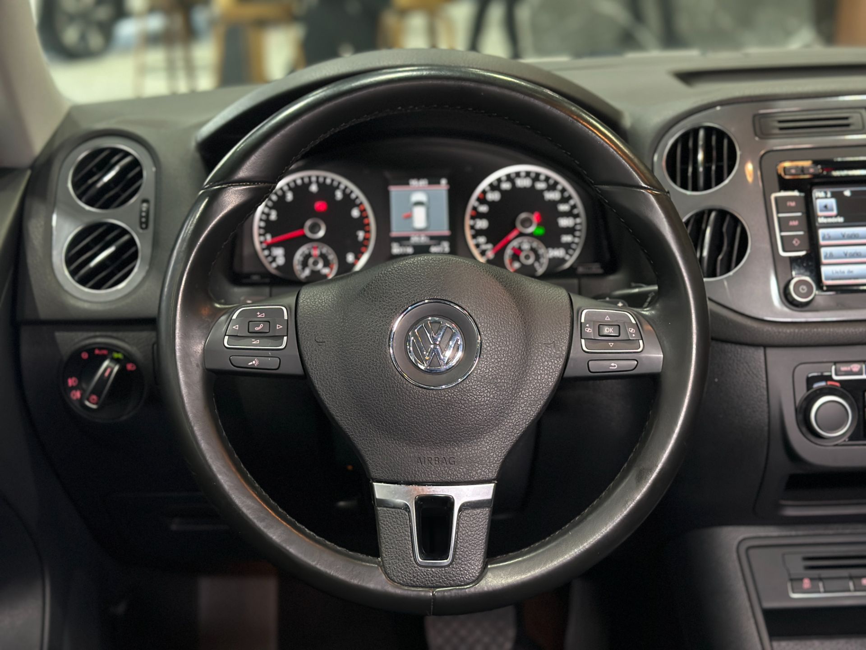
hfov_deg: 39.7
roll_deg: +1.2
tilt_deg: -20.0
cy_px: 325
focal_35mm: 48
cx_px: 433
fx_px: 1201
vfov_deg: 30.3
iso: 250
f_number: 1.78
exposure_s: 1/60
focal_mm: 6.86
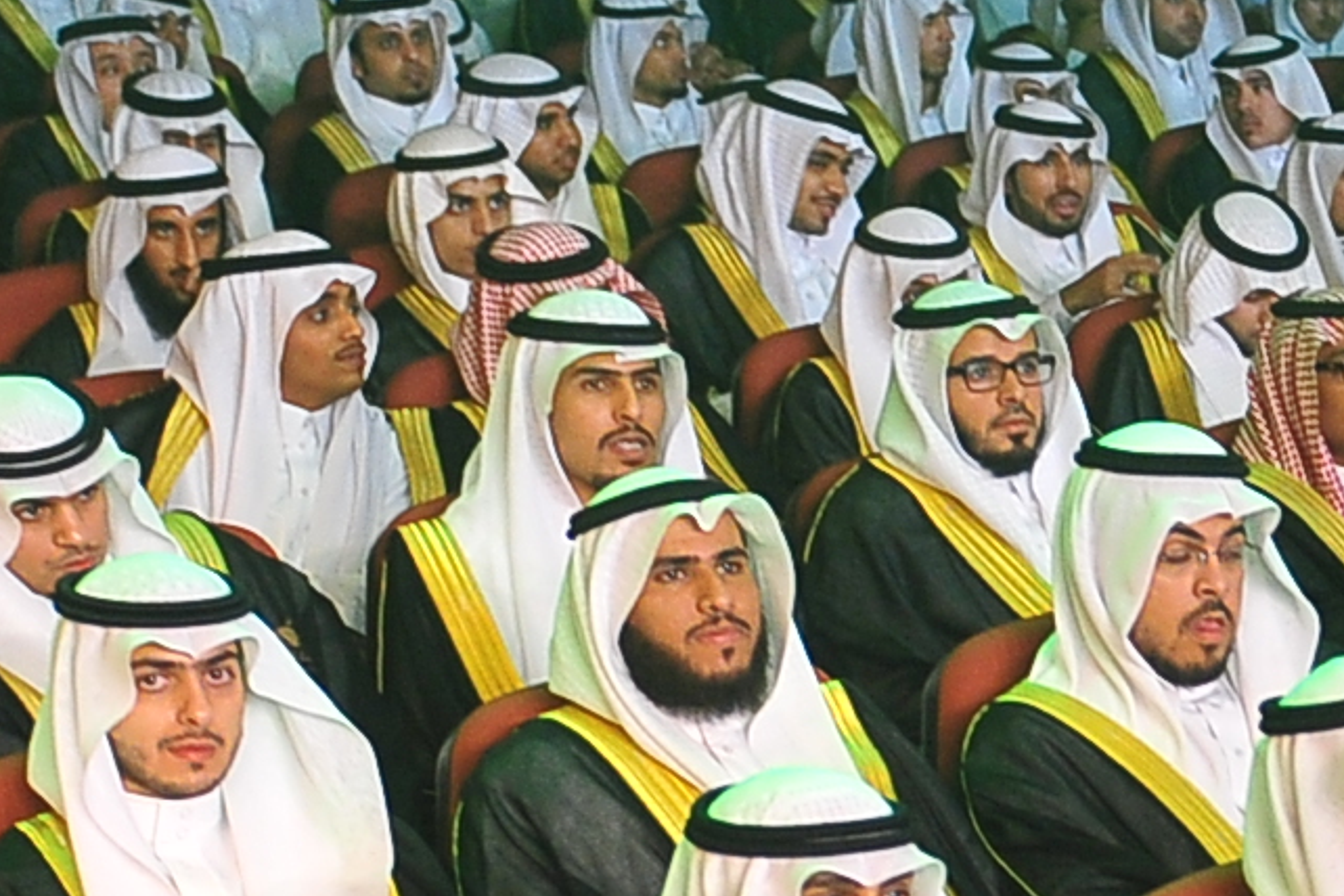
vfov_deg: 11.3
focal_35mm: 119
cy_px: 1022
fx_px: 4442
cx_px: 1959
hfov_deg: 15.9
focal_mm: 24
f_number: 2.8
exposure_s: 1/50
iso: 1250
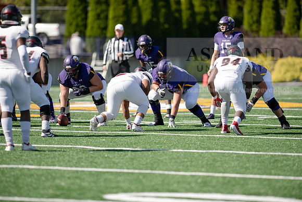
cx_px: 151
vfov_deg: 4.6
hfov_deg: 6.9
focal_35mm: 300
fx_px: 2517
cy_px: 101
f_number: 3.2
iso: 200
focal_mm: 300
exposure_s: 1/1600
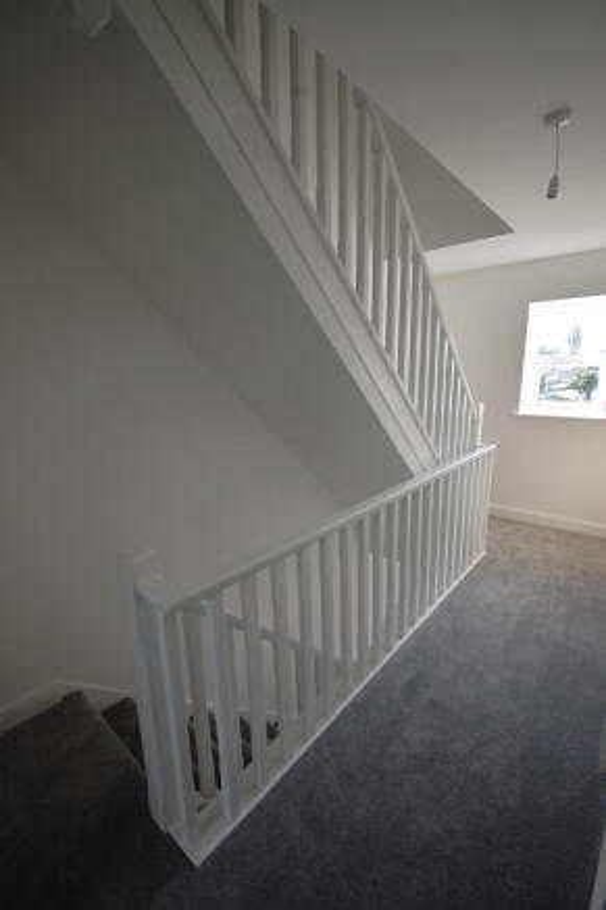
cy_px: 455
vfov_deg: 100.4
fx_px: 379
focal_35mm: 15
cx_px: 303
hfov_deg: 77.3
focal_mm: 10
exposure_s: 1/80
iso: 200
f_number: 4.5
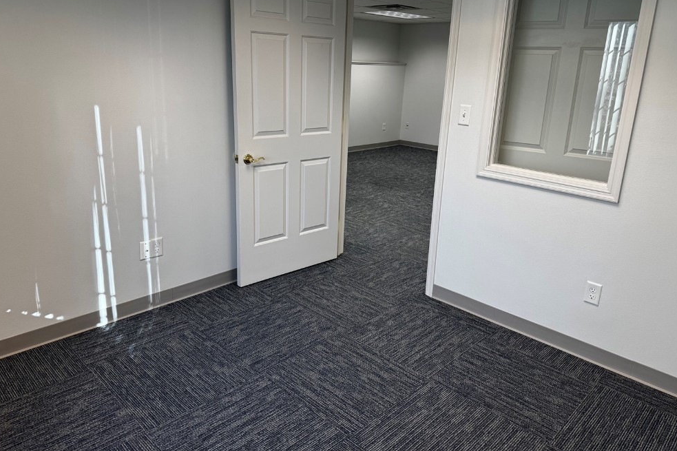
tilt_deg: -16.5
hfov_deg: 69.4
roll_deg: -2.3
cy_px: 199
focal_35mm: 26
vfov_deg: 49.4
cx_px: 332
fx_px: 489
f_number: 1.78
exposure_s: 1/120
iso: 64
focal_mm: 6.76
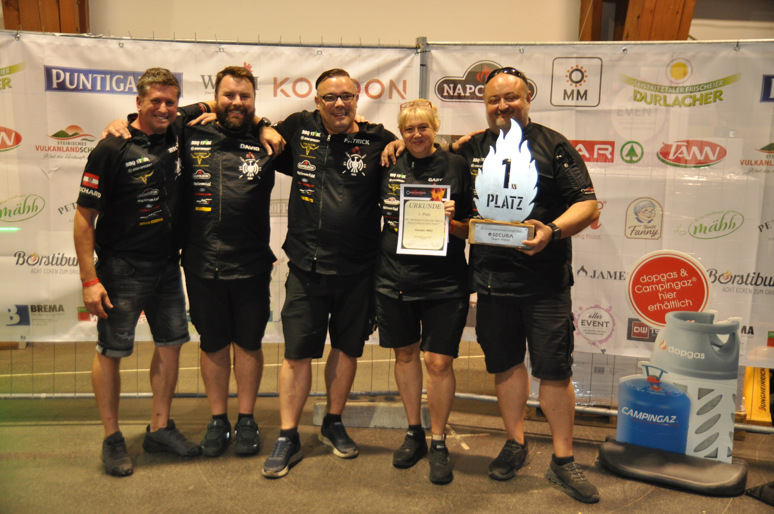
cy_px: 257
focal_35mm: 38
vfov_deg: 35.4
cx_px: 387
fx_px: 805
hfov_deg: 51.3
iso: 800
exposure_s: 1/60
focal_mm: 25
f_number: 2.8
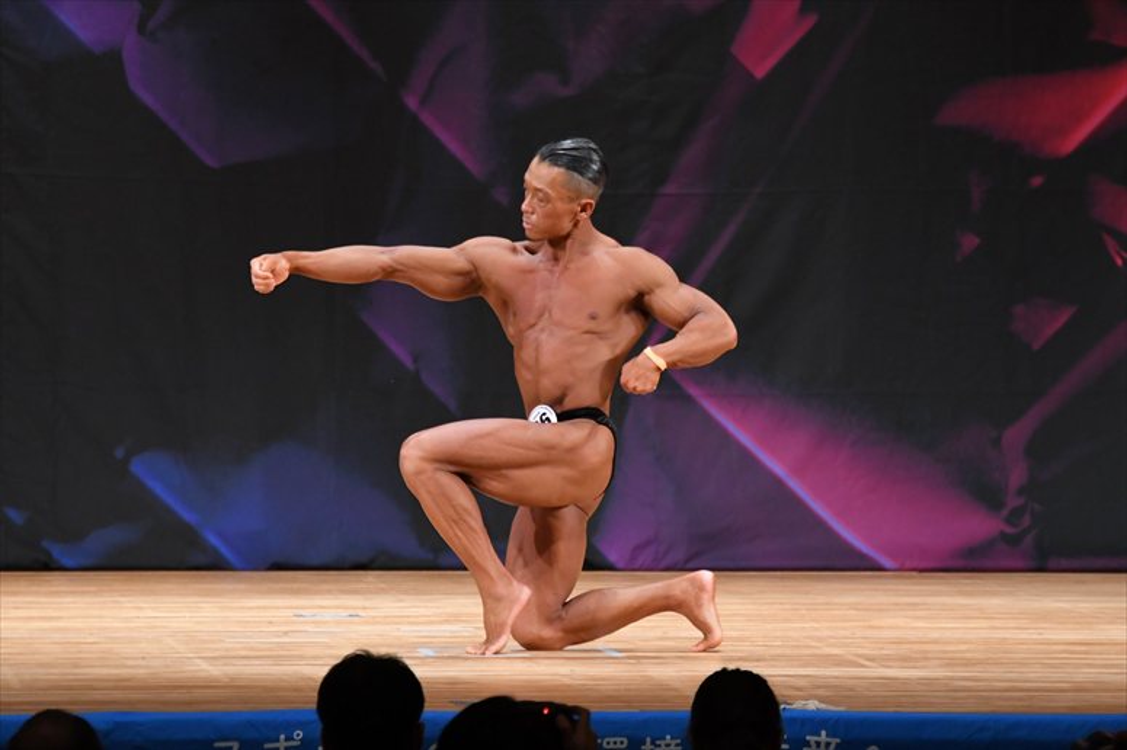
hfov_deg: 7.2
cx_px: 564
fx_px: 8918
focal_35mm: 285
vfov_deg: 4.8
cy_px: 375
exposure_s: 1/400
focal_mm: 190
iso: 3200
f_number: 5.6
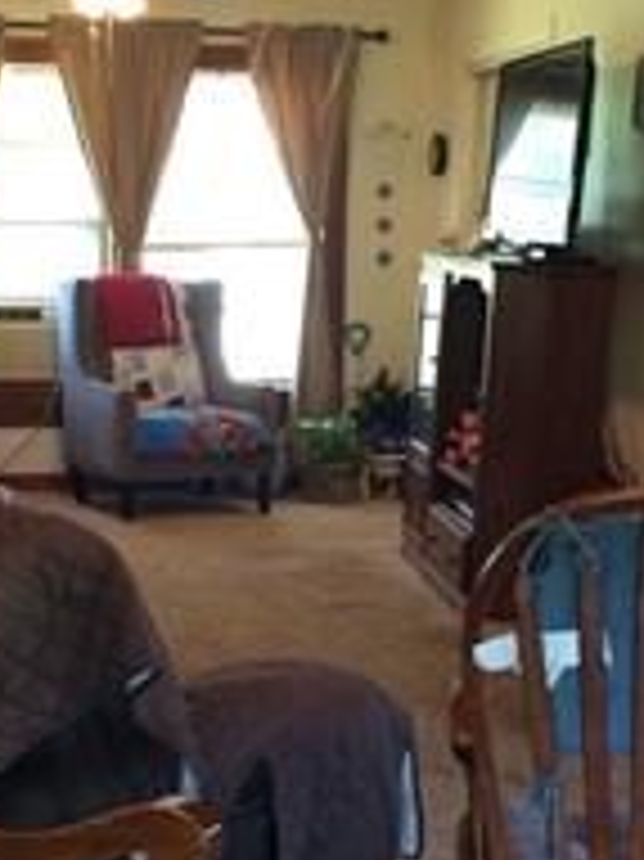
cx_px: 239
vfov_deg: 26.6
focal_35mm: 73
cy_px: 536
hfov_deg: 20.1
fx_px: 1813
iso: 125
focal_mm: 4.15
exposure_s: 1/30
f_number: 2.2
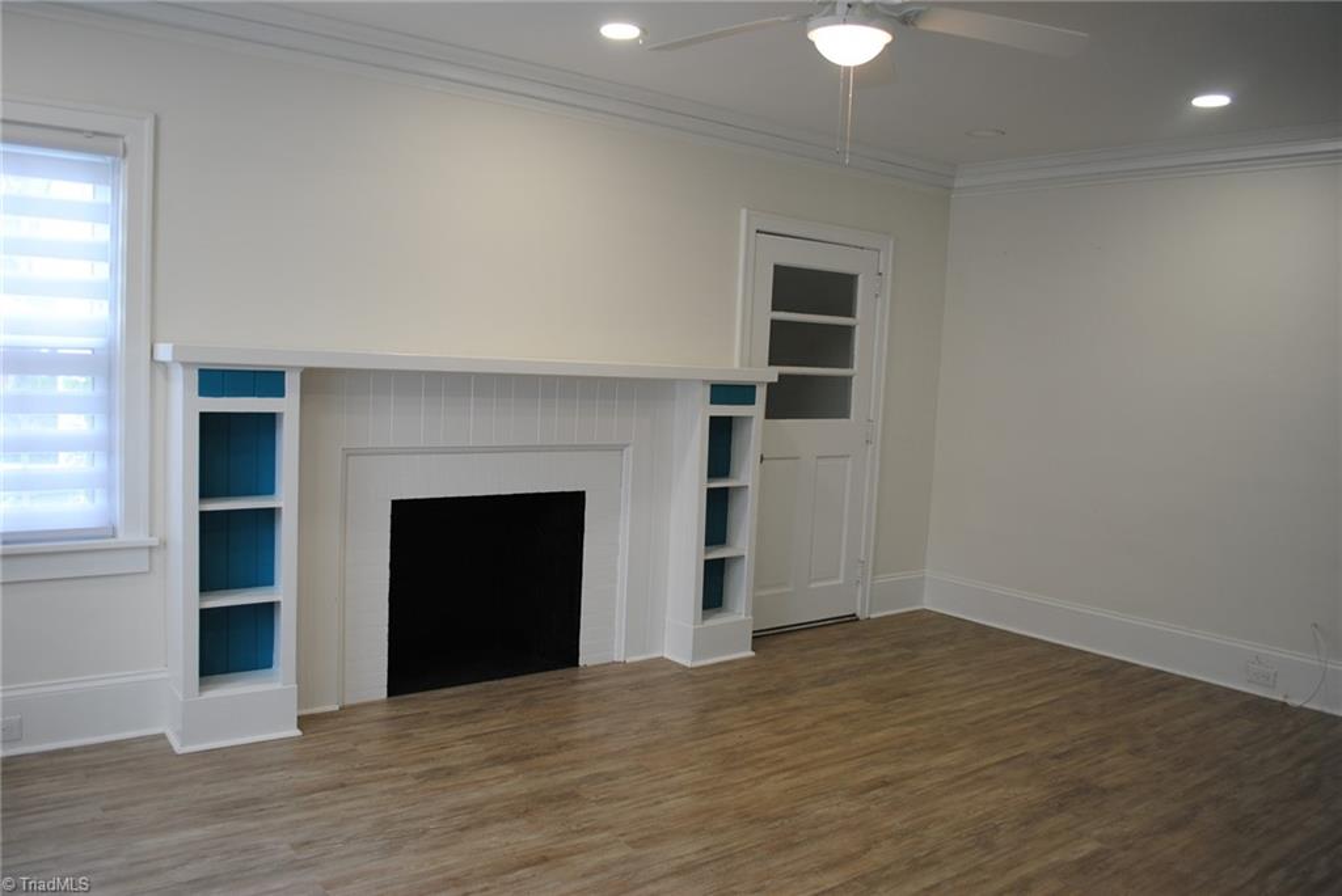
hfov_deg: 67.4
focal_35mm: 27
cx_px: 671
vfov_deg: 48.0
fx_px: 1007
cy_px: 448
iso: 200
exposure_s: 1/40
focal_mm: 18
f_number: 3.5
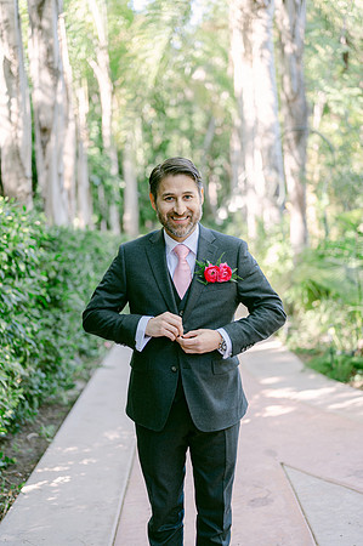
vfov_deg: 39.6
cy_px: 273
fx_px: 758
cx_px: 182
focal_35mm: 50
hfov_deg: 26.9
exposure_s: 1/125
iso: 110
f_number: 2
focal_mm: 50
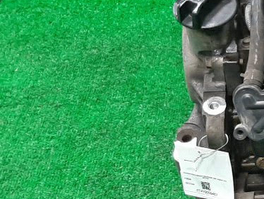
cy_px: 136
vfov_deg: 14.8
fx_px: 763
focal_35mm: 100
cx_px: 418
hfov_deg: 17.3
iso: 184
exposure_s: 1/50
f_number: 1.7
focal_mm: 3.93
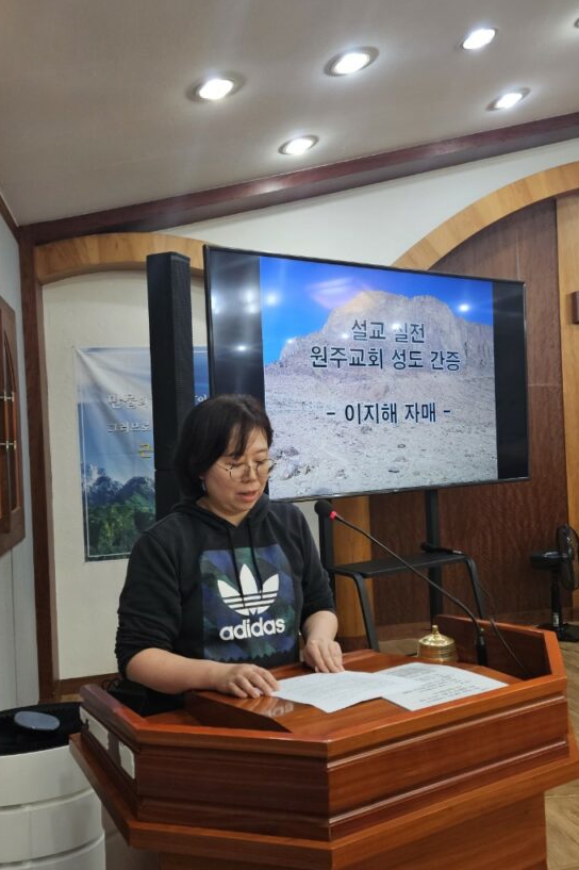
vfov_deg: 61.9
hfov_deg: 43.5
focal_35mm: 30
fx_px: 724
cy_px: 444
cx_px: 311
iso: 200
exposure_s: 1/120
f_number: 1.8
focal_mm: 5.4
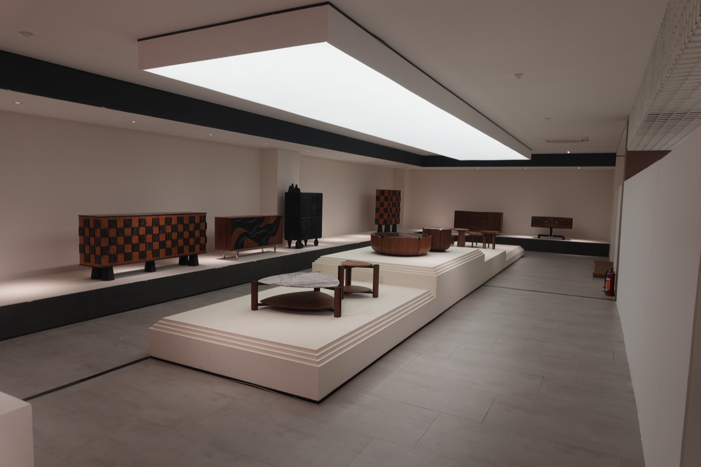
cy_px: 234
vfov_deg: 53.1
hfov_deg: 73.8
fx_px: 467
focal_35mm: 24
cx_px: 350
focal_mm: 16
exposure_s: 1/20
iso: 100
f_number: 5.6
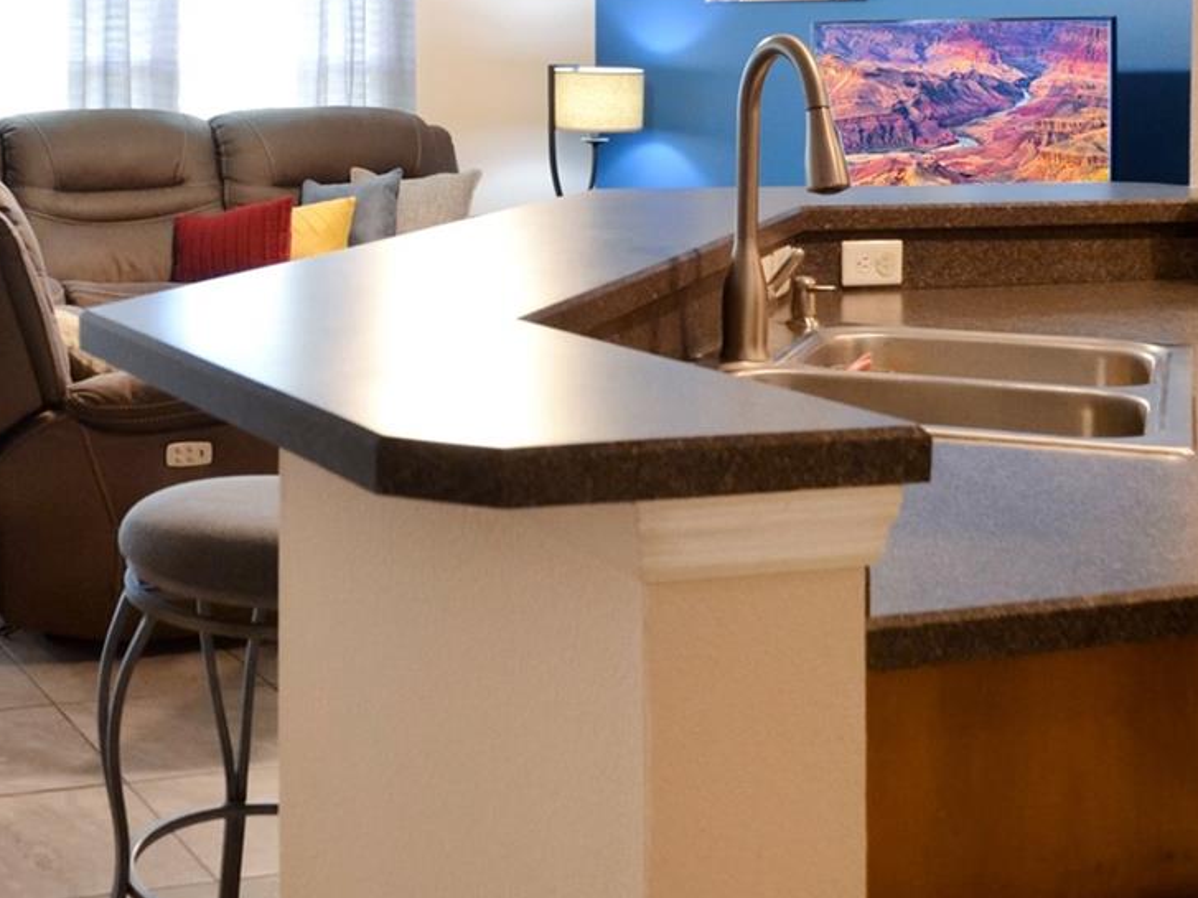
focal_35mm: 57
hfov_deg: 31.9
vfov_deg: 25.0
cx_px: 79
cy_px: 110
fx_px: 1972
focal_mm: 18
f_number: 3.5
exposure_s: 1/30
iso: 1000
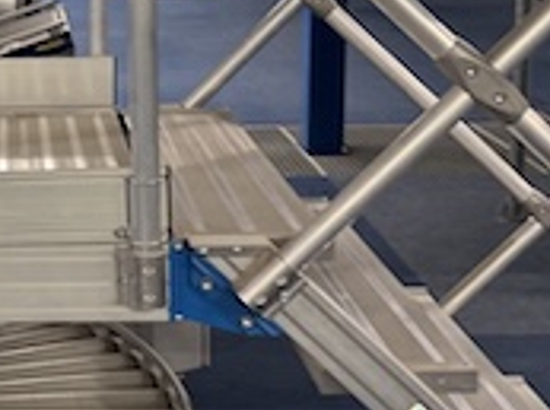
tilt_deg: -8.5
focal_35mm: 89
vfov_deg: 16.5
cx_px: -86
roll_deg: +2.0
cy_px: 111
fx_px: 1411
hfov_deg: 20.8
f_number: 1.78
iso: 160
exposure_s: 1/50
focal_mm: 6.76
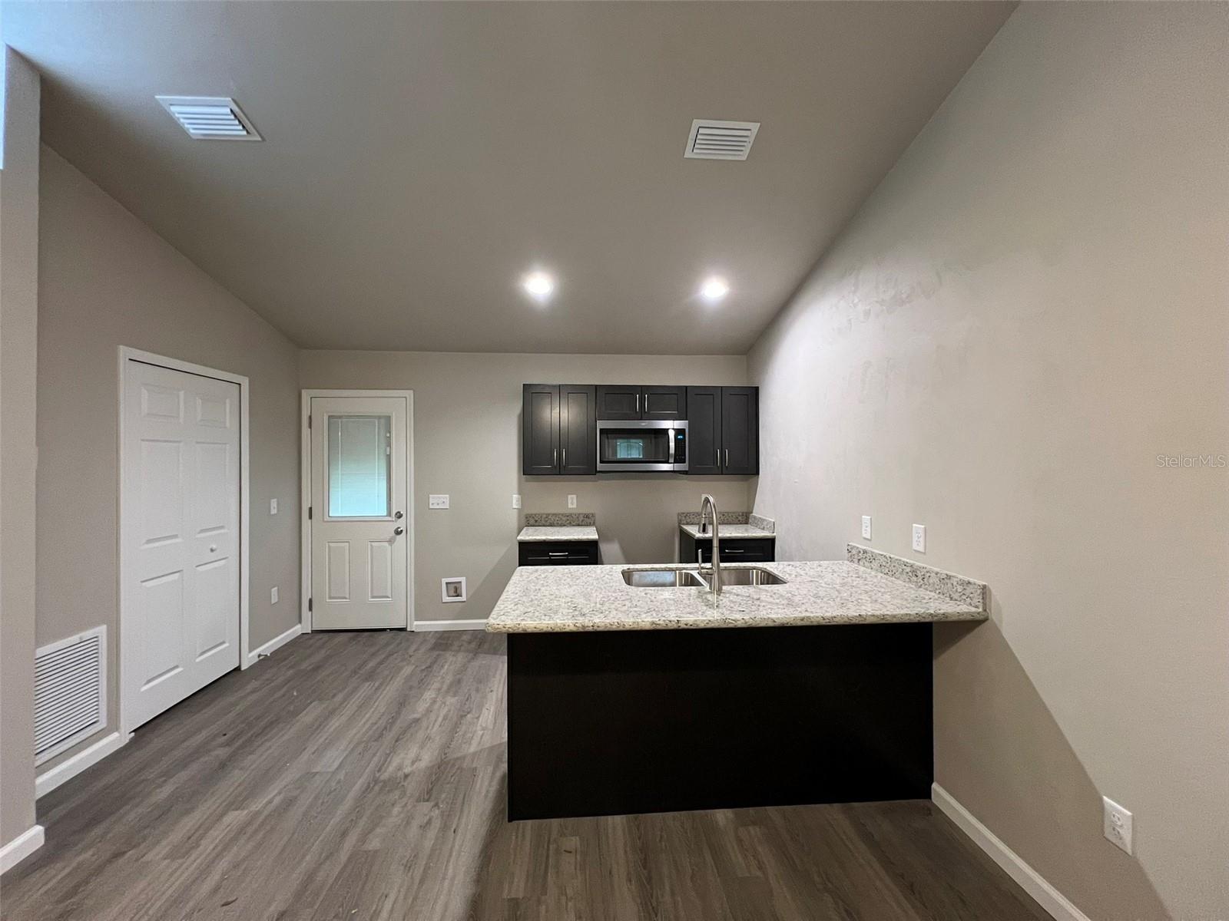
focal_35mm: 13
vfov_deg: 89.9
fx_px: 462
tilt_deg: +0.4
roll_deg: -0.2
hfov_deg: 106.2
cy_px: 460
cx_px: 614
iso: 320
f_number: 1.8
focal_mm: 1.57
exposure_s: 1/60
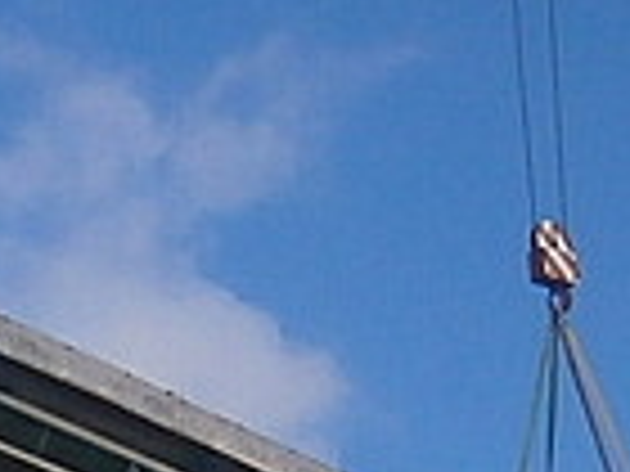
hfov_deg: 9.5
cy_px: 901
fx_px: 3713
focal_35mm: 204
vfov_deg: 7.1
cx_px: -234
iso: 80
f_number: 2.8
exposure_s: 1/1250
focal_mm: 4.7
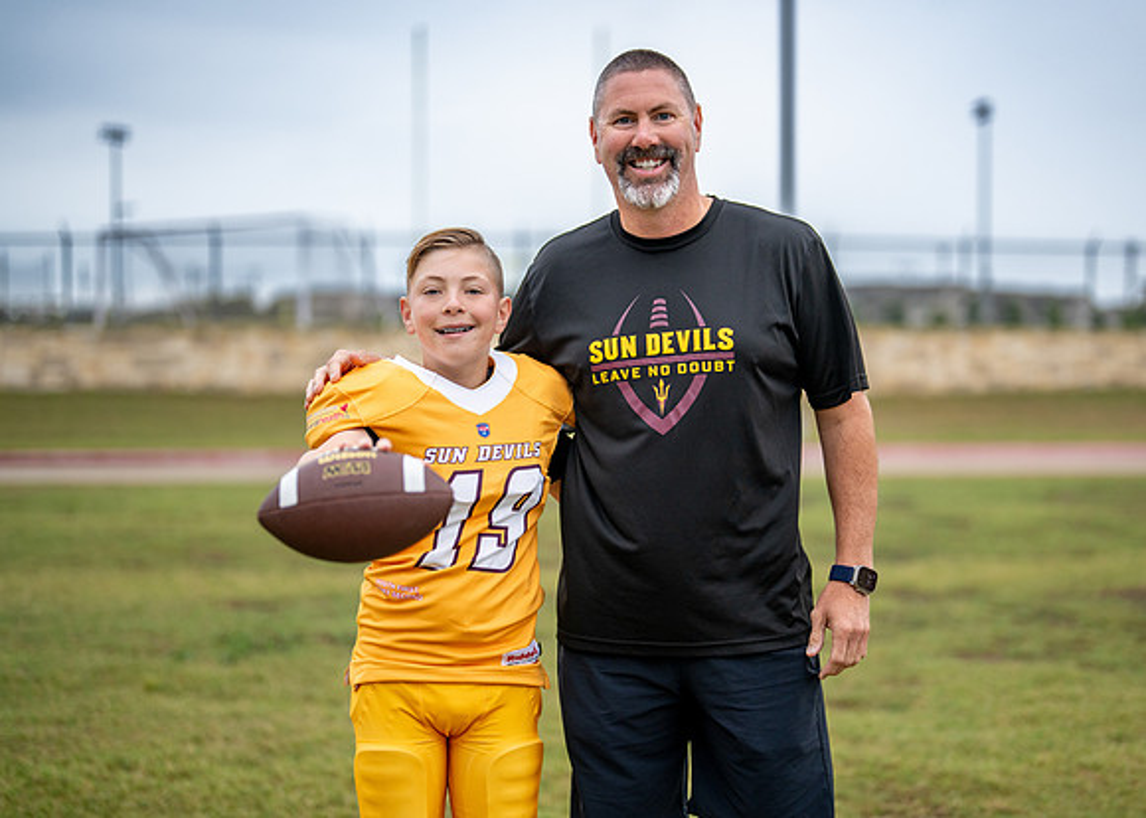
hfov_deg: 34.1
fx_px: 1864
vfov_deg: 24.8
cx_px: 642
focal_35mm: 57
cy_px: 405
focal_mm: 50
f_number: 1.2
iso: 320
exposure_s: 1/1600
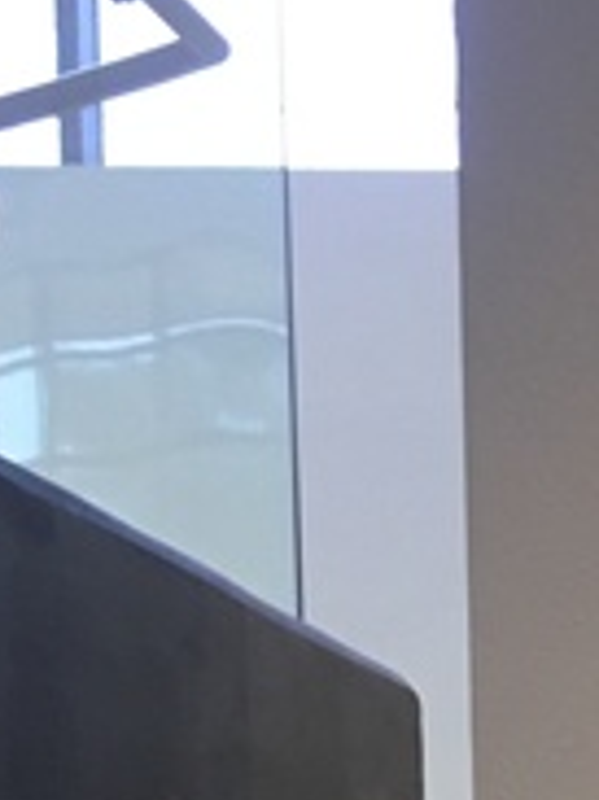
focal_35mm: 127
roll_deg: -0.2
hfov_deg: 10.9
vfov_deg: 13.8
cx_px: 1080
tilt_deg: -9.2
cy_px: 1460
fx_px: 2934
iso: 125
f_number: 2.2
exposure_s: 1/30
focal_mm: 4.15
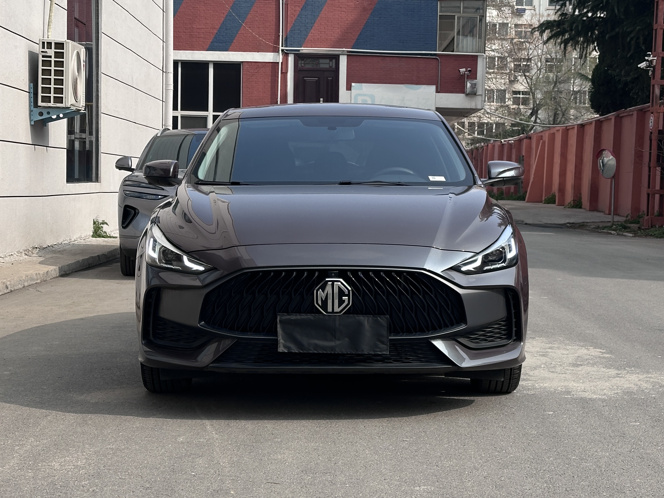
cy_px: 249
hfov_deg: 39.7
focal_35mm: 48
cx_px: 332
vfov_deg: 30.3
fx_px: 921
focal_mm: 6.86
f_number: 1.78
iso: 64
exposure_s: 1/3367
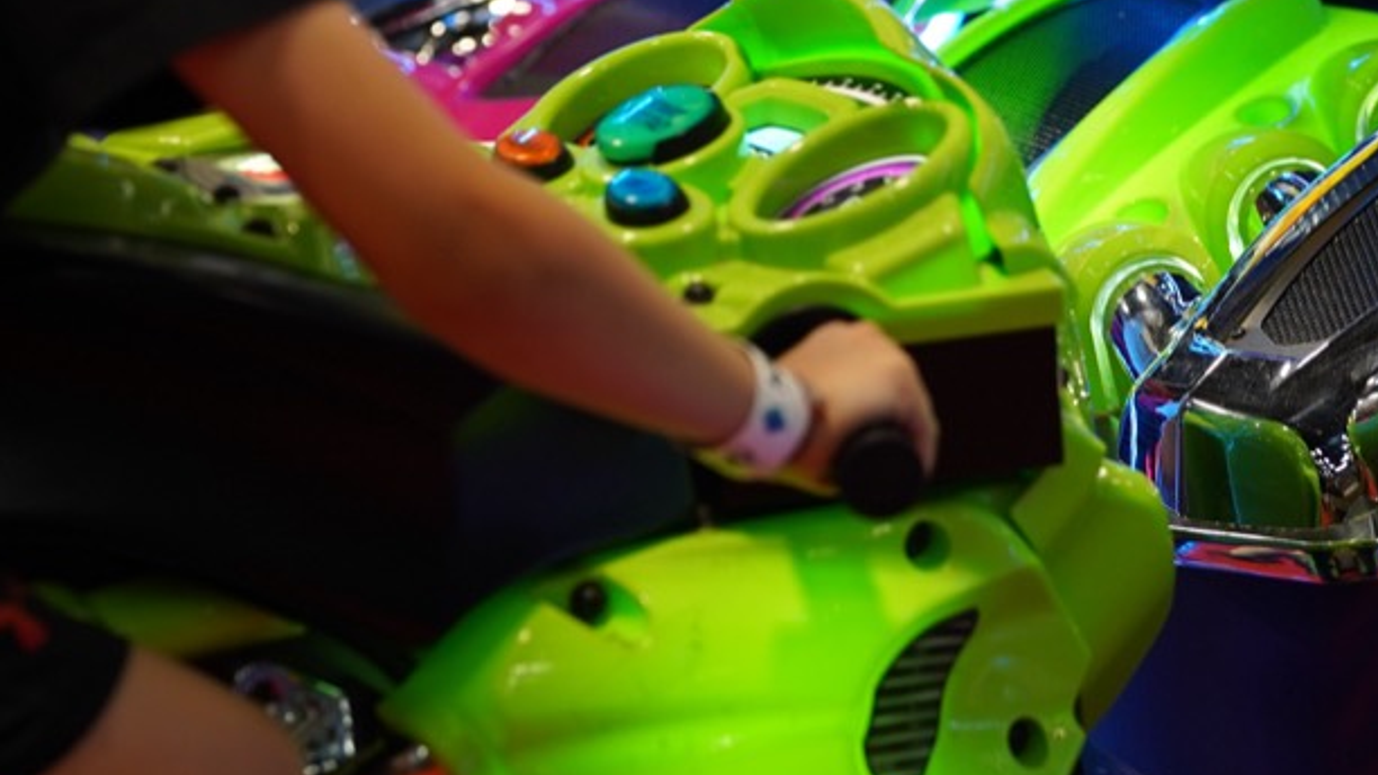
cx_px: 1081
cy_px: -16
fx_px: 5005
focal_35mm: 137
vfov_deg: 8.8
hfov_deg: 15.6
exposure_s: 1/200
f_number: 2
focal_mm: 50
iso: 500
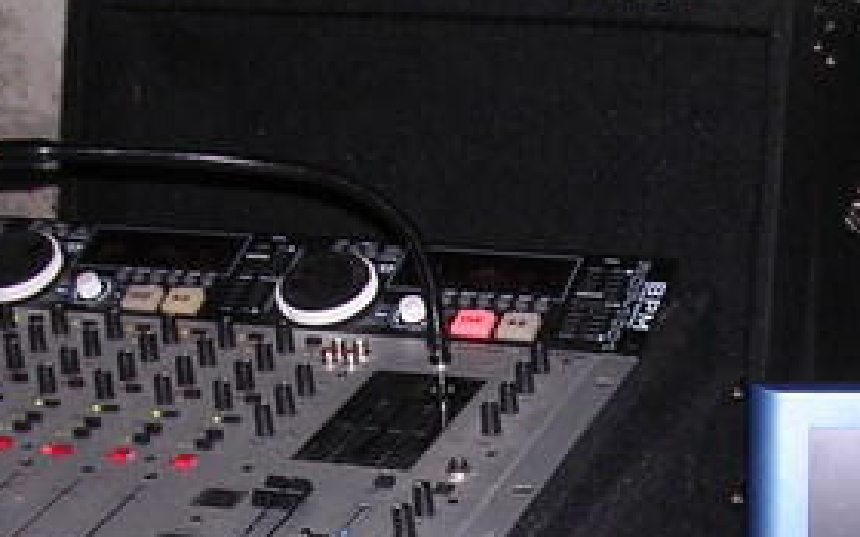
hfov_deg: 22.5
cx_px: 568
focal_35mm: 92
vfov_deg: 13.8
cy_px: 651
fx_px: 2156
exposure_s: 1/60.1
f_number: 2.8
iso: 121
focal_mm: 5.8
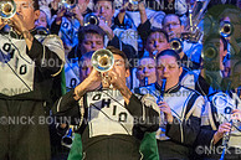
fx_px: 4809
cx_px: 291
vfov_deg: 1.9
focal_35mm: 719
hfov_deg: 2.9
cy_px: 63
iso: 8000
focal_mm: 240
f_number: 5.6
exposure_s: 1/320
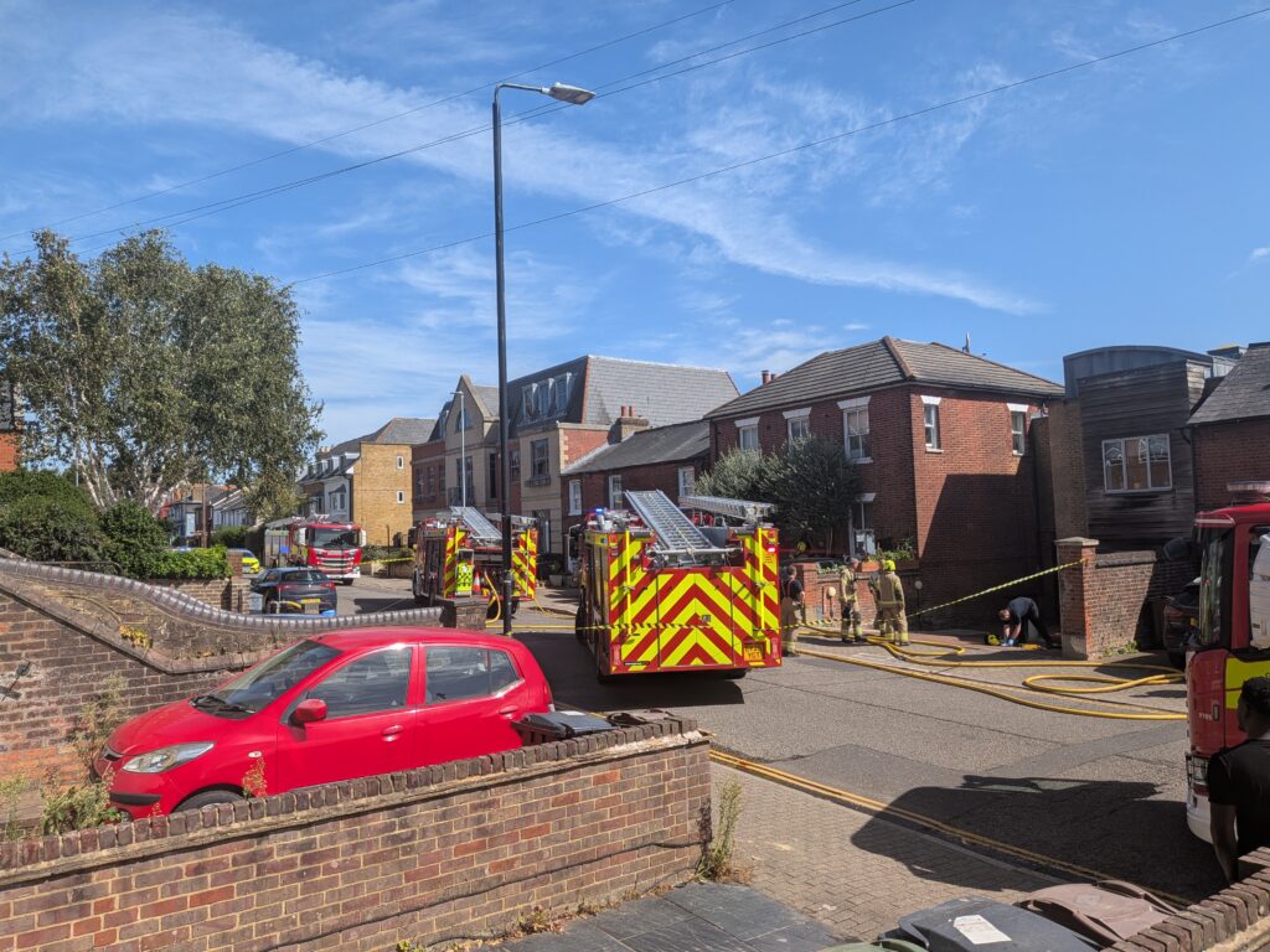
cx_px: 635
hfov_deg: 71.6
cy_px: 476
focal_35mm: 24
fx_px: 881
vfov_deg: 56.8
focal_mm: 4.53
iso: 30
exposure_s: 1/1634
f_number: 1.7
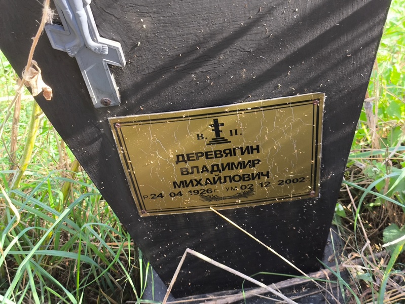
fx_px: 585
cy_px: 152
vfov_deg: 29.1
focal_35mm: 50
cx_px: 202
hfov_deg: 38.2
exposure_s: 1/120
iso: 64
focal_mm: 4.71
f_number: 1.7
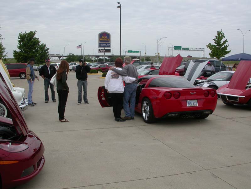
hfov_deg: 49.0
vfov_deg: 37.7
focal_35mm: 38
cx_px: 126
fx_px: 276
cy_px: 94
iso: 100
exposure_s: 1/380
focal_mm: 7.85
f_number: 7.5
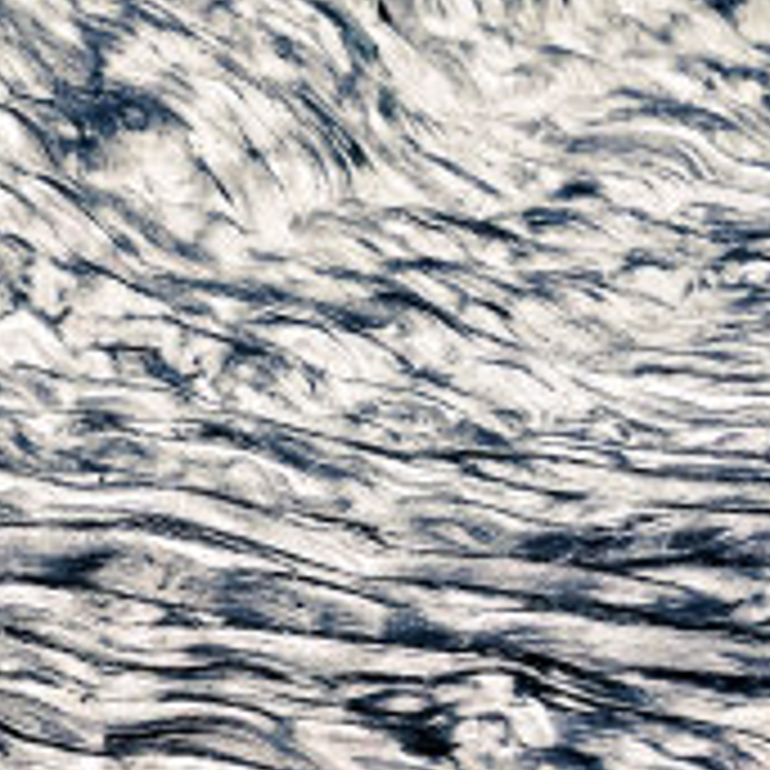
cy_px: 518
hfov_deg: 11.6
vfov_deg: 12.5
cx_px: -576
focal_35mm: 140
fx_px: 3523
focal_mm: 31
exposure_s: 1/60
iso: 4000
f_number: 6.3
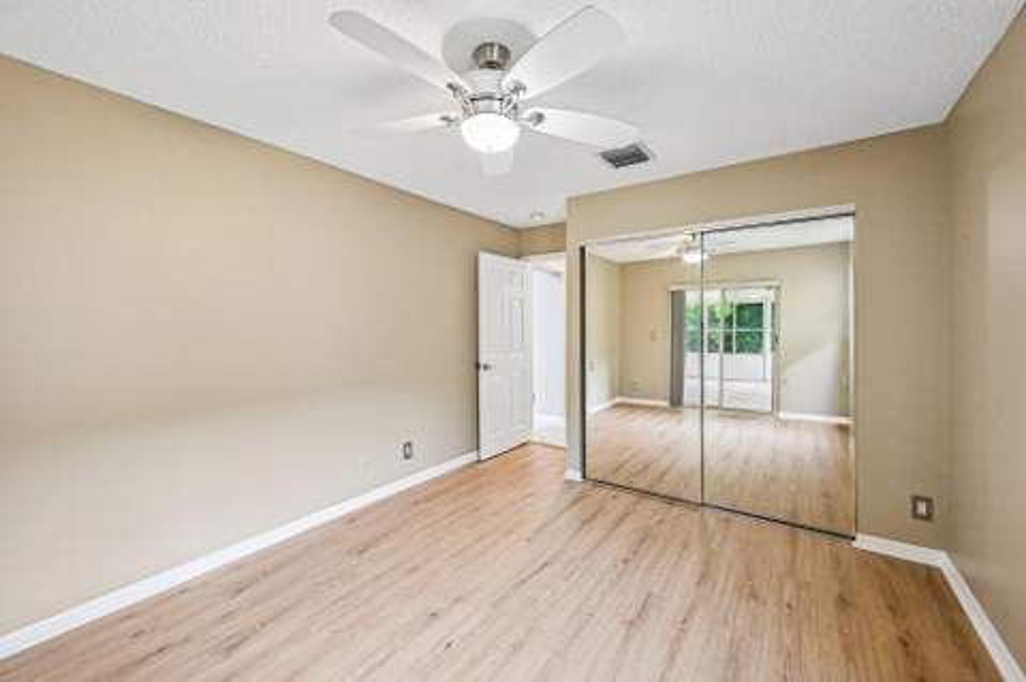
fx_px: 399
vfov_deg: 81.1
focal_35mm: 14
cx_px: 513
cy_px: 341
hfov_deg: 104.3
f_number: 8
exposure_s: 1/80
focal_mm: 14
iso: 4000
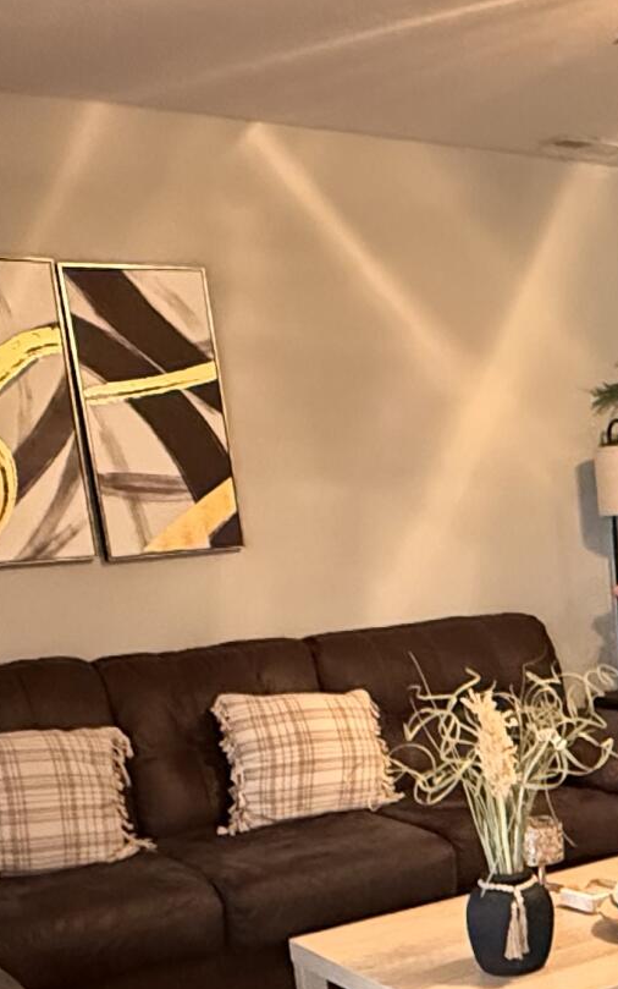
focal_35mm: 55
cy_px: 815
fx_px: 1481
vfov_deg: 35.5
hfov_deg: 21.3
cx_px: 807
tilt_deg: -13.1
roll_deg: +2.7
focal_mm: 2.22
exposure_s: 1/60
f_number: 2.2
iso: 1600
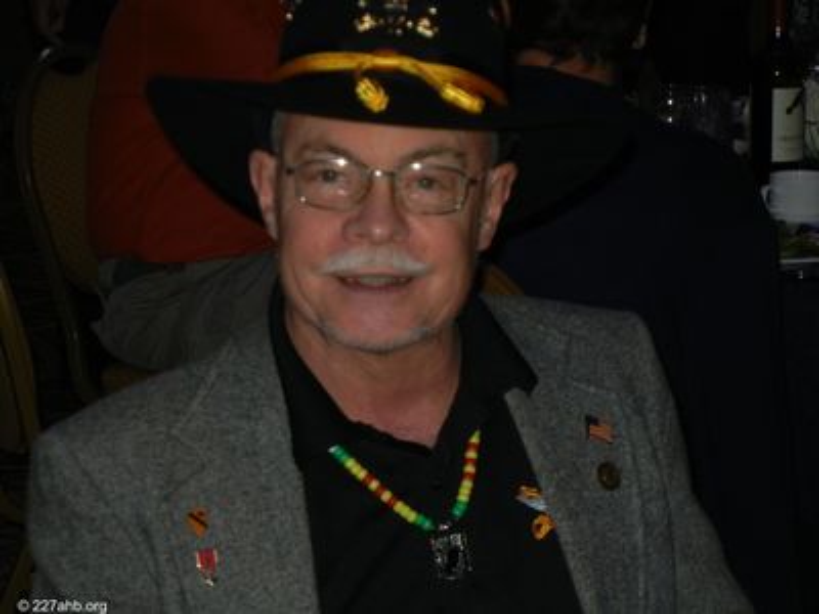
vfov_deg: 11.1
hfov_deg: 14.8
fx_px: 3147
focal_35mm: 133
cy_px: 307
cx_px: 410
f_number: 4.6
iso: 200
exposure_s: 1/60
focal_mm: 24
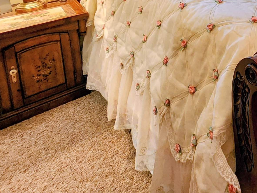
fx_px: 252
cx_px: 268
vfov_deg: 33.0
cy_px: -47
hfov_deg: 44.2
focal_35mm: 34
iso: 400
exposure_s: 1/60
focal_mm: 2.2
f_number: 2.2
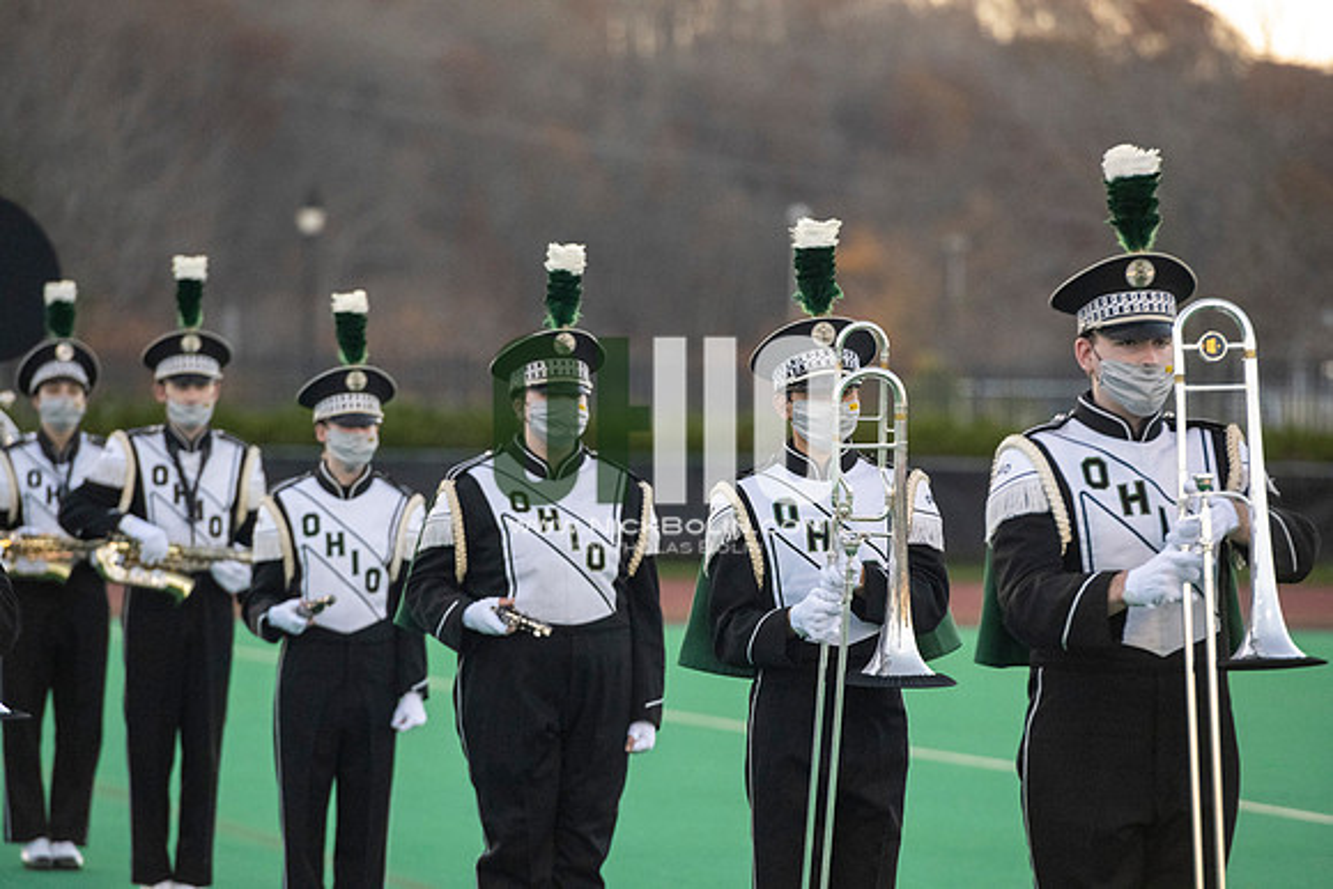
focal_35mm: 200
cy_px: 444
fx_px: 7407
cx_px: 666
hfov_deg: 10.3
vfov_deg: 6.9
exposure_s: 1/5000
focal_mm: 200
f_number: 4.5
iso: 5000
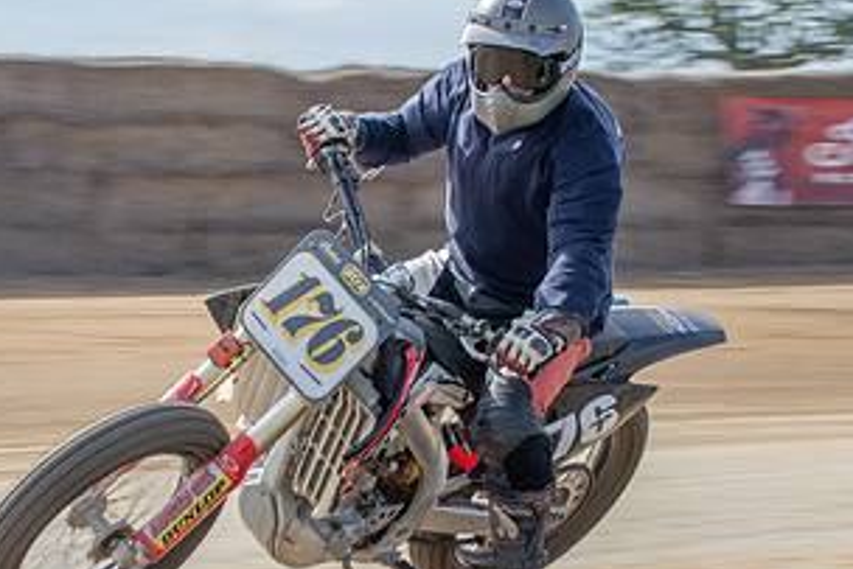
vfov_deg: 9.1
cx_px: 212
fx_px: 3579
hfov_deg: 13.5
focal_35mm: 151
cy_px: 295
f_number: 10
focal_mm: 48
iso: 100
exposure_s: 1/125
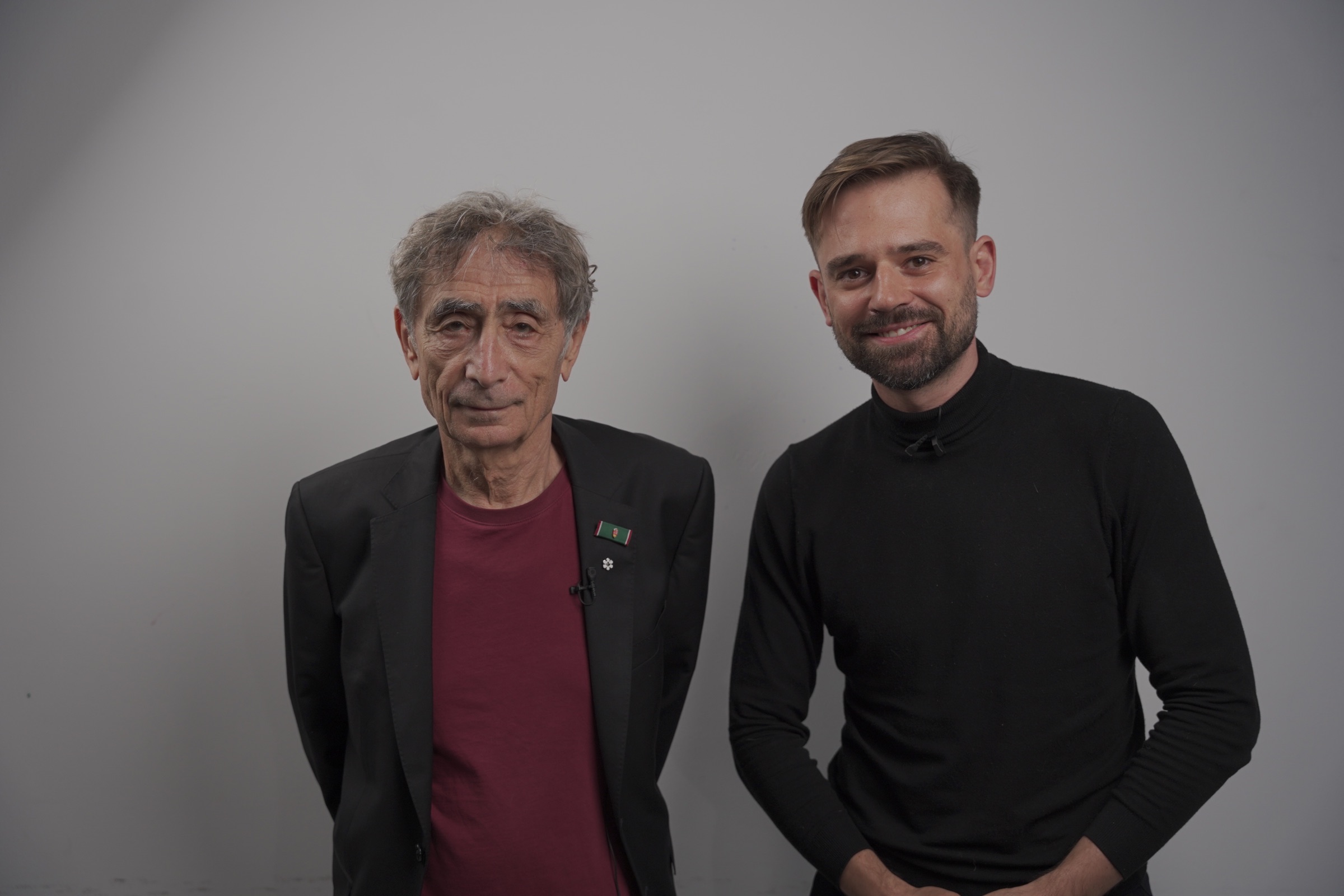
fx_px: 1534
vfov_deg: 32.6
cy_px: 448
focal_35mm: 41
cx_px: 672
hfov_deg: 47.3
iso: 400
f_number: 3.5
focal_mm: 41.1
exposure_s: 1/250
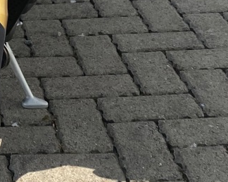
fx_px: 634
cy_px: -131
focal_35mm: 94
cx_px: -81
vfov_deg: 14.6
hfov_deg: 18.7
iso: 32
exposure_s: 1/2463
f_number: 1.8
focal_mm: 4.25
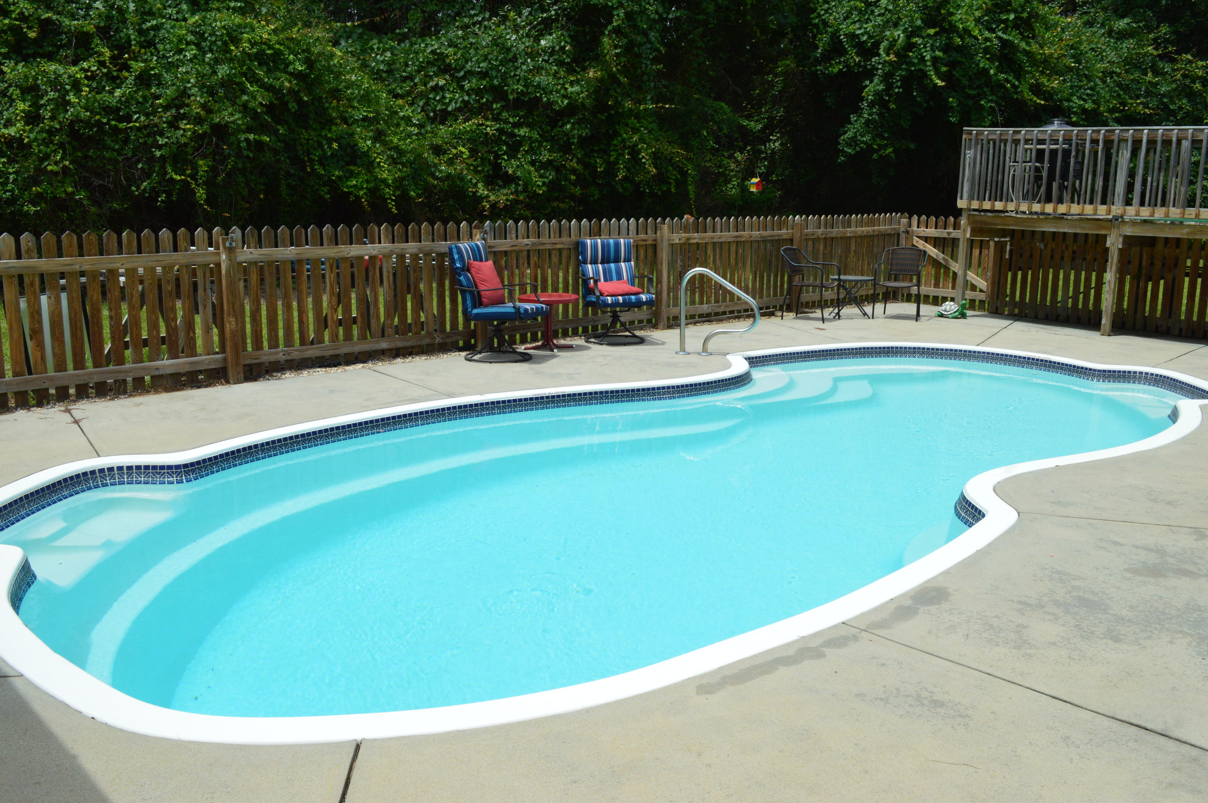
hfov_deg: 62.0
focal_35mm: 30
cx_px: 604
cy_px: 402
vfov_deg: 43.5
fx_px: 1006
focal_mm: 20
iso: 400
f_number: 11
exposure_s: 1/500
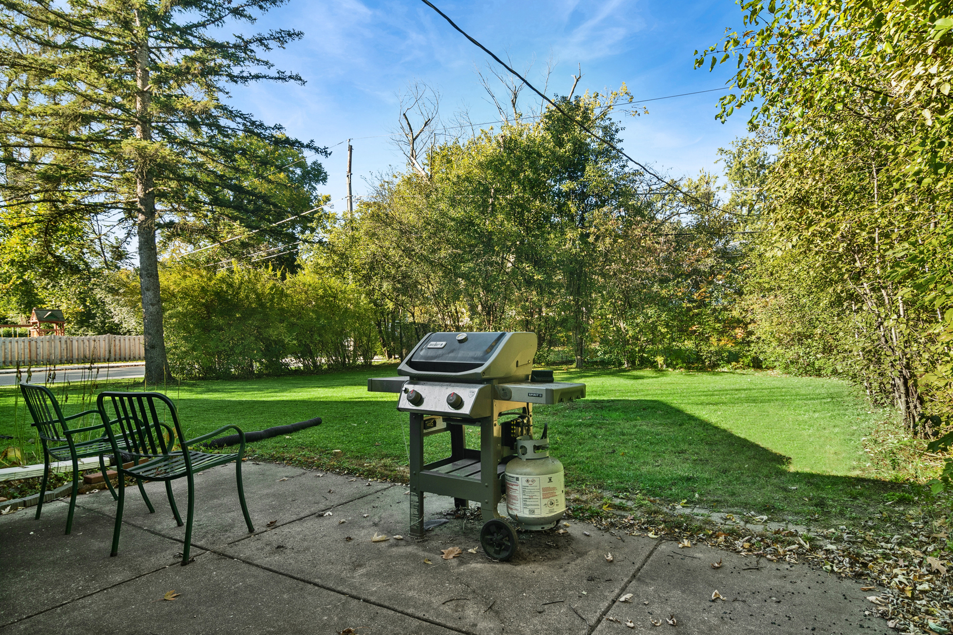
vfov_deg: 64.6
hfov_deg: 86.9
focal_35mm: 19
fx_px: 503
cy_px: 318
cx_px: 476
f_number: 8
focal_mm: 13
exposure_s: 1/40
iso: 200
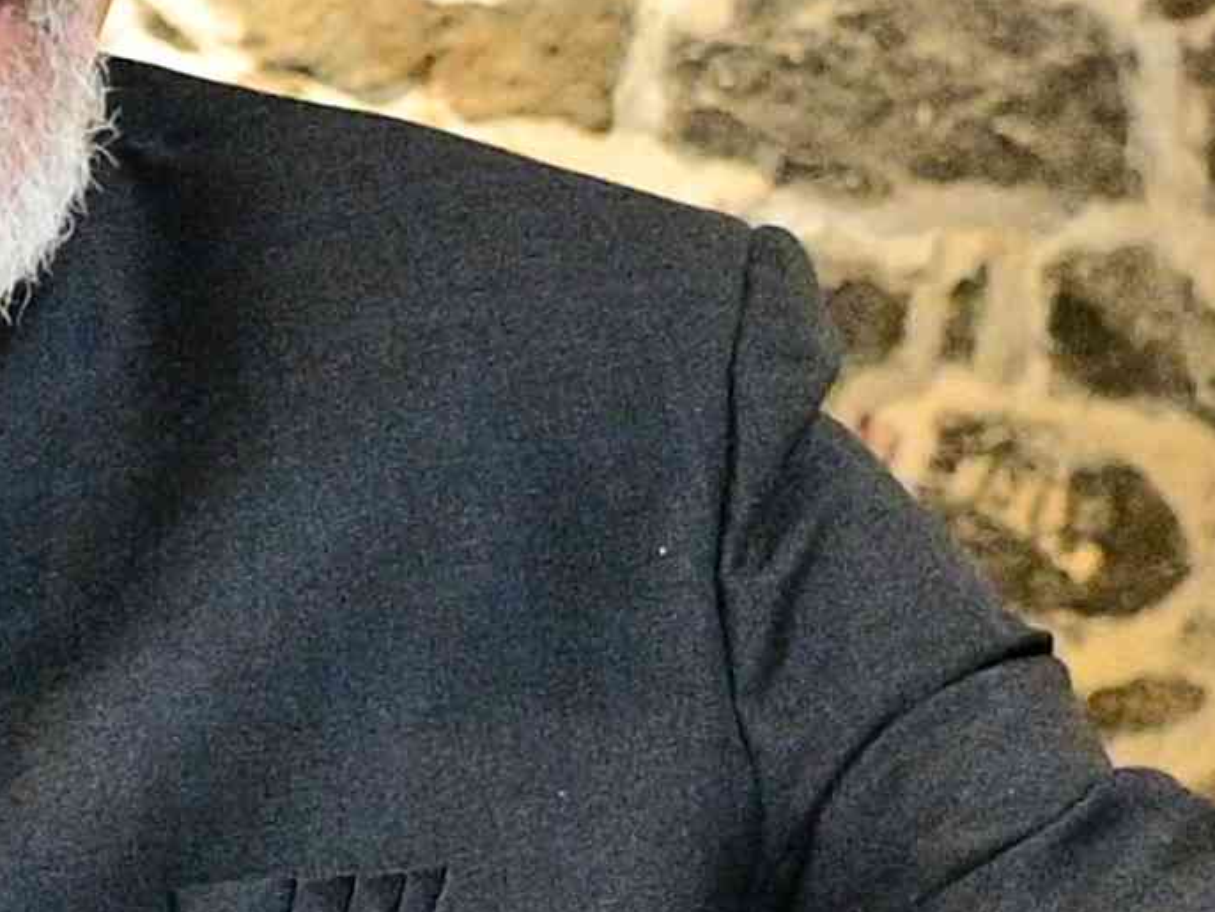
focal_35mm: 235
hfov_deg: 8.3
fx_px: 8251
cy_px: 1341
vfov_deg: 6.3
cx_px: -380
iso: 2500
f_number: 6.3
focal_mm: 28
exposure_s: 1/200
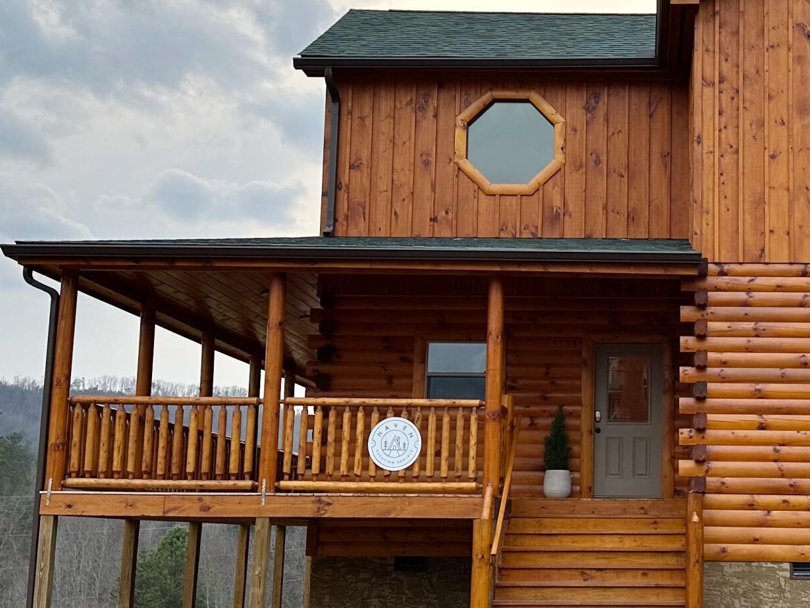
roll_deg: -0.6
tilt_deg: +8.8
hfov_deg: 32.0
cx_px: 627
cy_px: 314
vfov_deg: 24.8
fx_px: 1381
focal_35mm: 59
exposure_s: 1/486
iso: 80
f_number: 1.78
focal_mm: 6.86
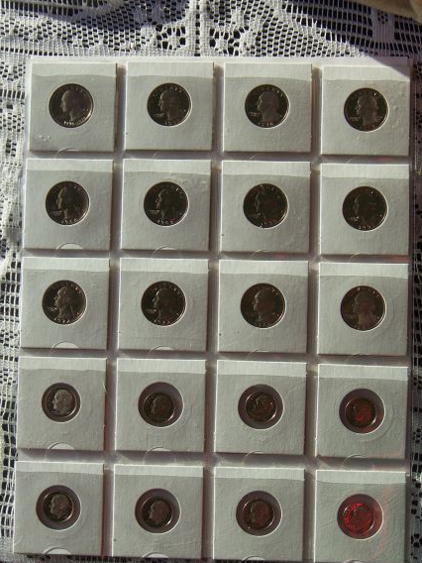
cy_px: 278
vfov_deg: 17.6
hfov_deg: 13.2
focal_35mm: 112
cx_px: 210
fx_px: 1821
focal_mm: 17.6
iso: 64
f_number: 3.2
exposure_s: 1/200
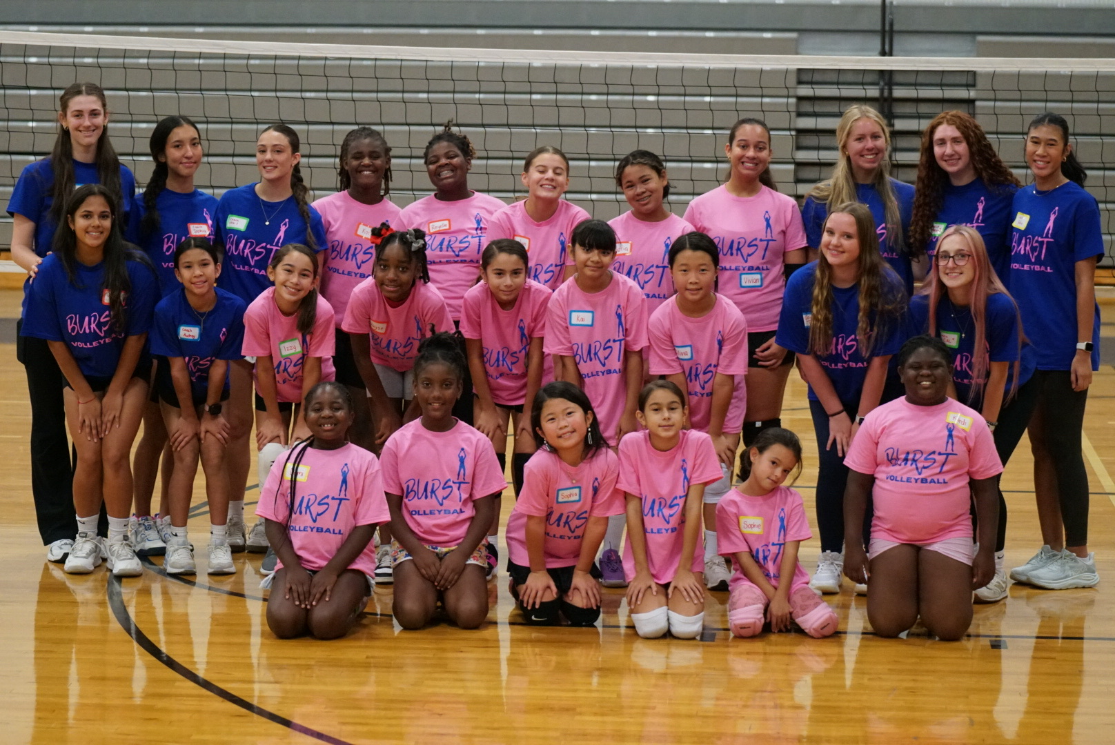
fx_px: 3254
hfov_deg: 19.4
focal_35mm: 105
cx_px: 558
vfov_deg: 13.1
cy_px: 372
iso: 5000
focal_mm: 70
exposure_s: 1/1250
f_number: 2.8
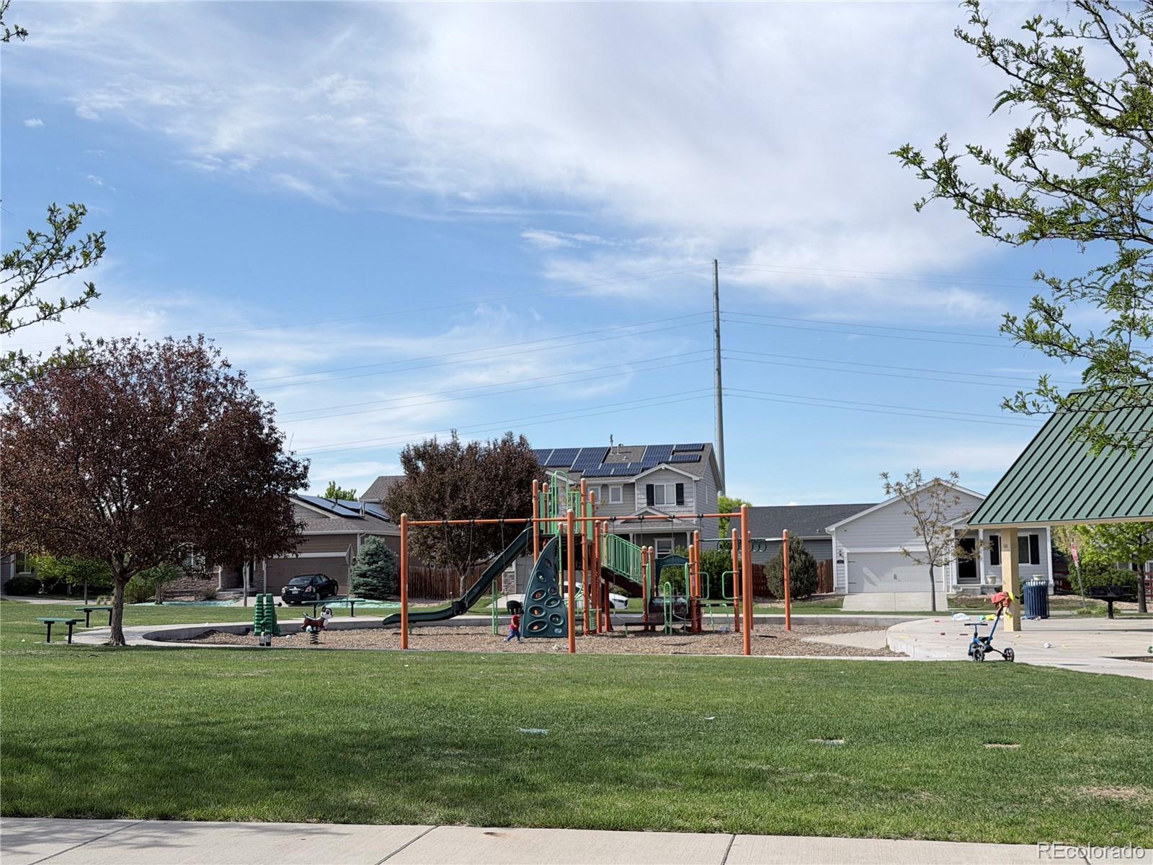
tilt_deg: +4.7
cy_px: 432
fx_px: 1599
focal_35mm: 48
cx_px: 576
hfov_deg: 39.7
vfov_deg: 30.3
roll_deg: +0.6
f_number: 1.78
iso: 64
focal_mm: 6.76
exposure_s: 1/7143
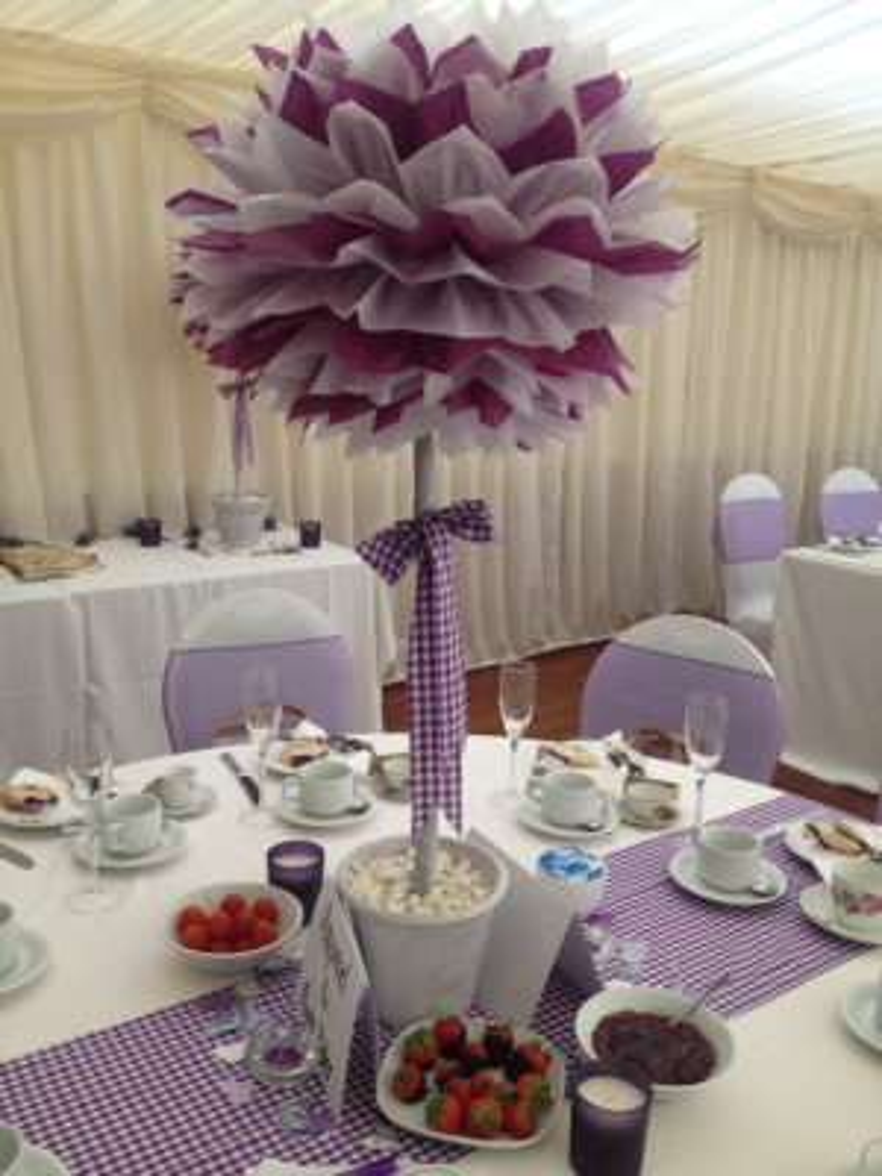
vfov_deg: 52.6
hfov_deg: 40.7
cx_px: 441
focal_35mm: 35
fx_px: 1189
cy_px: 588
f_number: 2.4
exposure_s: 1/20
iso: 80
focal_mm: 4.28
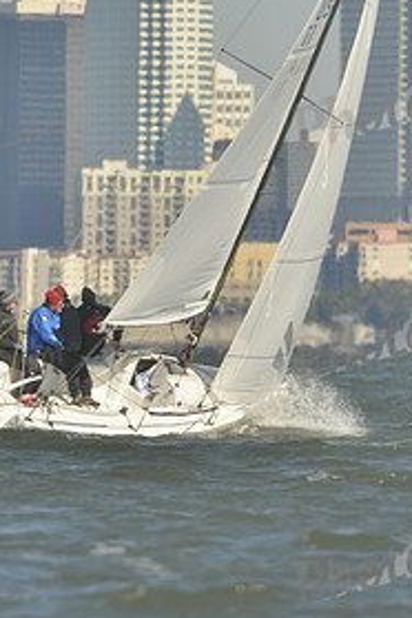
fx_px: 14264
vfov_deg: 2.5
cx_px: 178
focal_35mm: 831
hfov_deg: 1.7
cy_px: 241
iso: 200
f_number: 5.6
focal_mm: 400
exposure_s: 1/1250
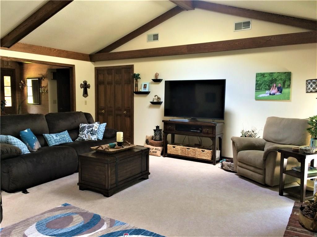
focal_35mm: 29
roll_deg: -0.4
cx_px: 158
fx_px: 266
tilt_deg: -7.1
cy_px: 118
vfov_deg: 48.2
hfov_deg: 61.7
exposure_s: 1/33
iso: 160
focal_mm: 4.15
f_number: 2.2
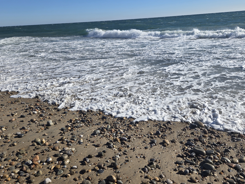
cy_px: 87
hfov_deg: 59.9
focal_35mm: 30
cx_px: 129
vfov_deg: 46.8
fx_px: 212
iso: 25
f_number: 1.8
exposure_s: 1/2961
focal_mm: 5.4
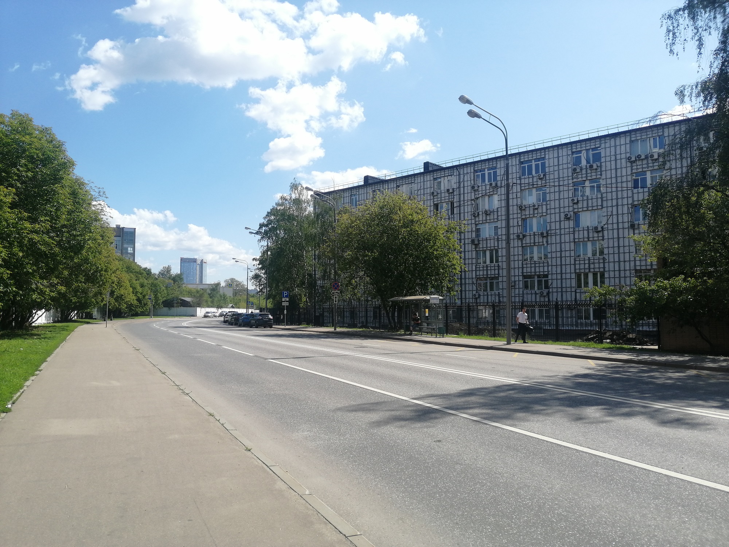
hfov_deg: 65.3
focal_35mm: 27
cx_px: 364
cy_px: 274
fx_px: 569
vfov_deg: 51.4
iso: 50
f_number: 1.8
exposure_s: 1/1267
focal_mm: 3.95
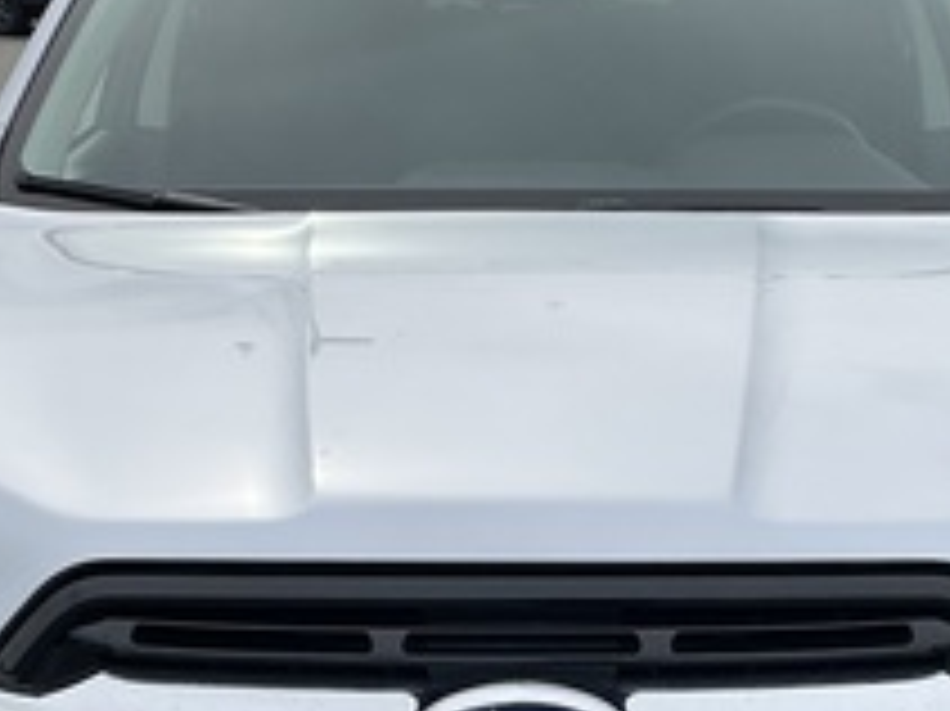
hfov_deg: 22.2
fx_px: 2414
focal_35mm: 88
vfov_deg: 16.7
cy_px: 518
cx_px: 576
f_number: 1.8
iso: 25
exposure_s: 1/1912
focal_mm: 3
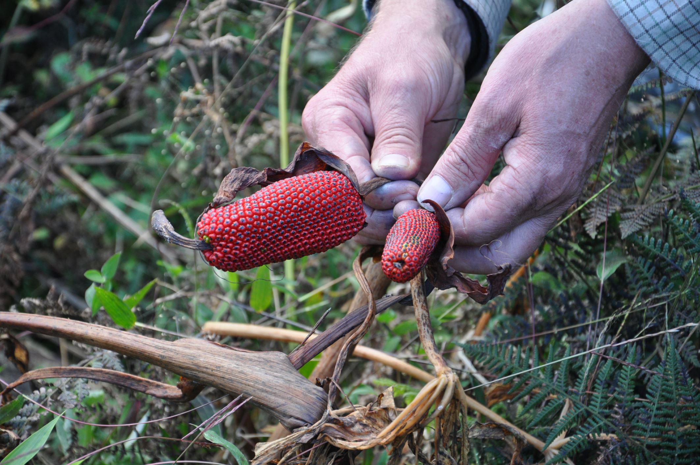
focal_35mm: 158
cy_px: 232
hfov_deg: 13.1
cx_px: 350
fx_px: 3058
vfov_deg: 8.7
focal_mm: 105
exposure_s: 1/60
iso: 450
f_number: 5.6
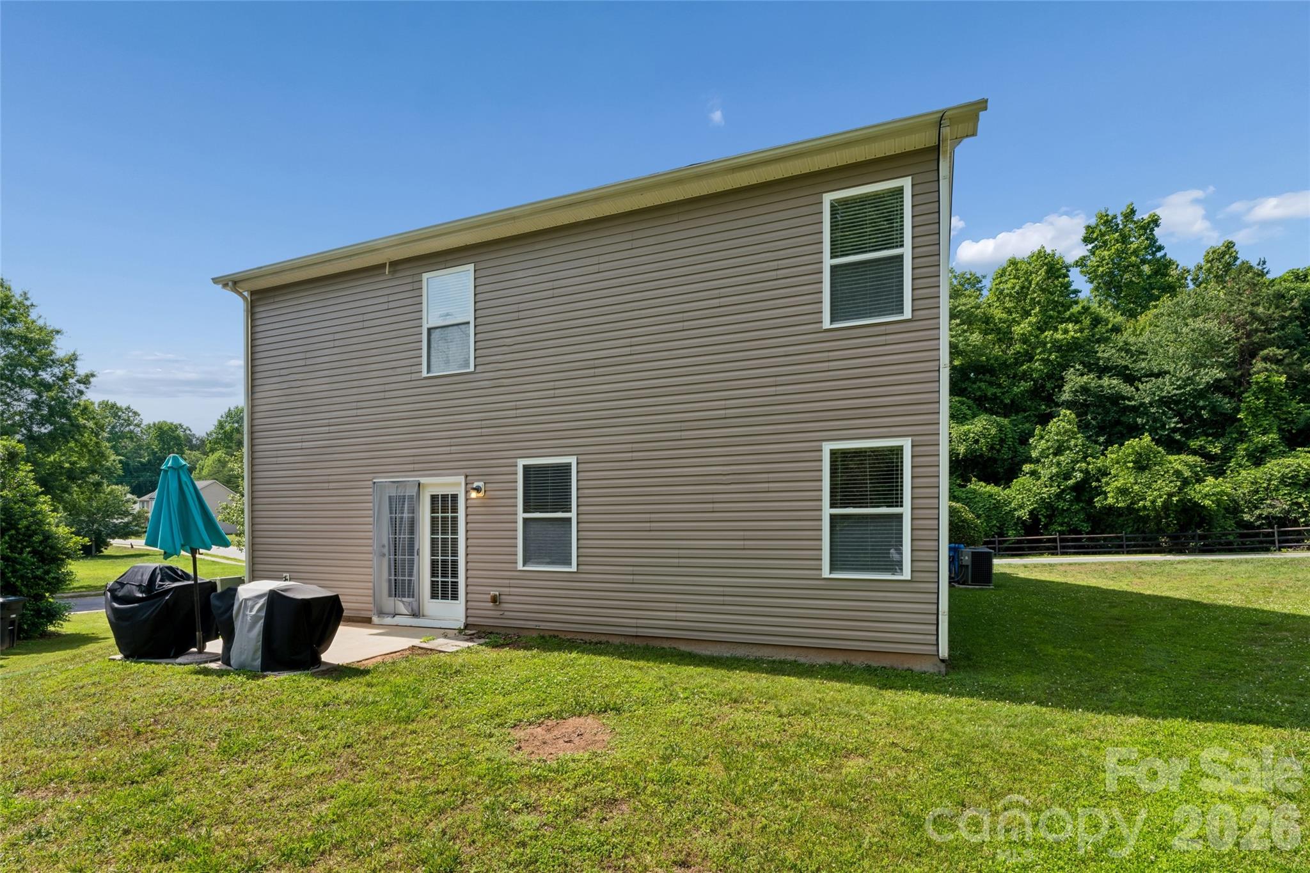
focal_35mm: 16
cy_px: 436
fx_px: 600
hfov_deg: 95.0
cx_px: 655
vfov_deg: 72.0
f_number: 22
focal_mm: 16.5
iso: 100
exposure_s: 1/15
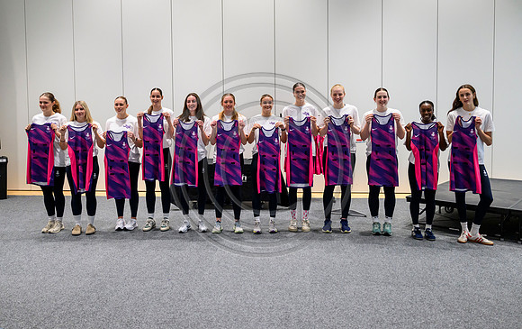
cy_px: 134
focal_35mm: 32
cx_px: 252
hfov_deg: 59.7
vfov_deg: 39.6
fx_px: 454
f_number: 2.8
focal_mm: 28
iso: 4000
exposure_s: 1/400
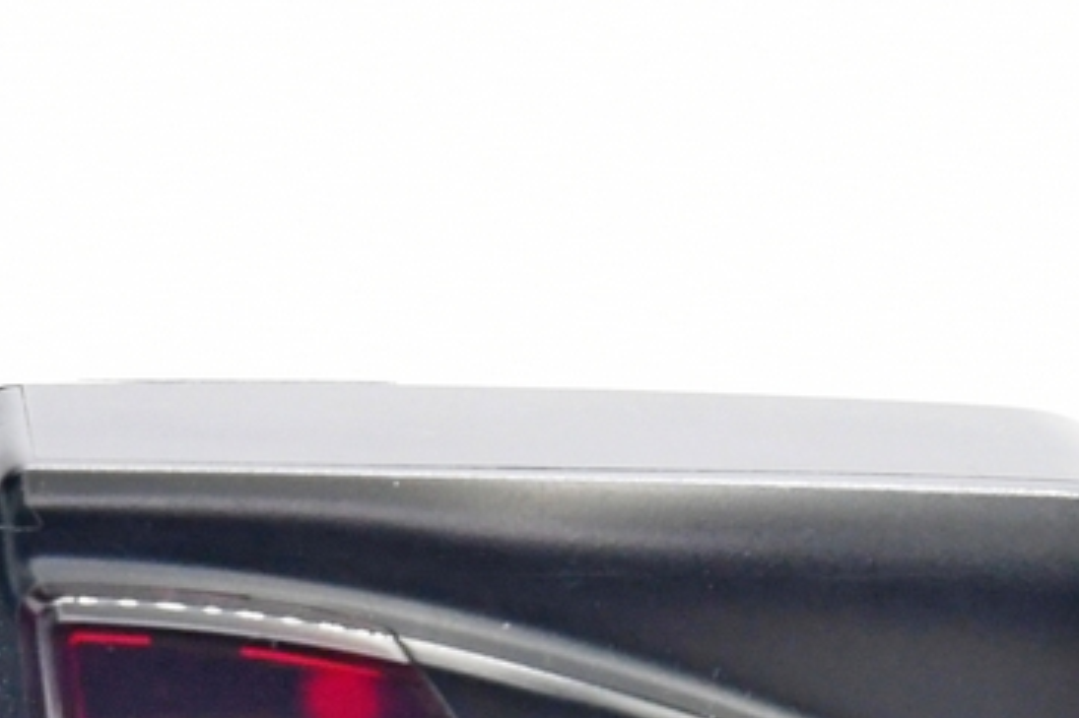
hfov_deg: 5.4
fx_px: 11444
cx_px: -228
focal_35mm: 382
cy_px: 771
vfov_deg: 3.6
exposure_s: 1/125
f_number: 8
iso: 1250
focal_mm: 62
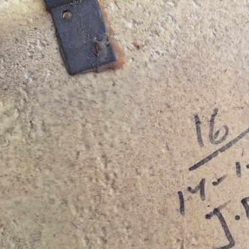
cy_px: 182
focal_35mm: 40
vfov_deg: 40.8
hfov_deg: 38.5
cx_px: 231
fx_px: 326
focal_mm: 5.54
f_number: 1.8
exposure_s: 1/100
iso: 50
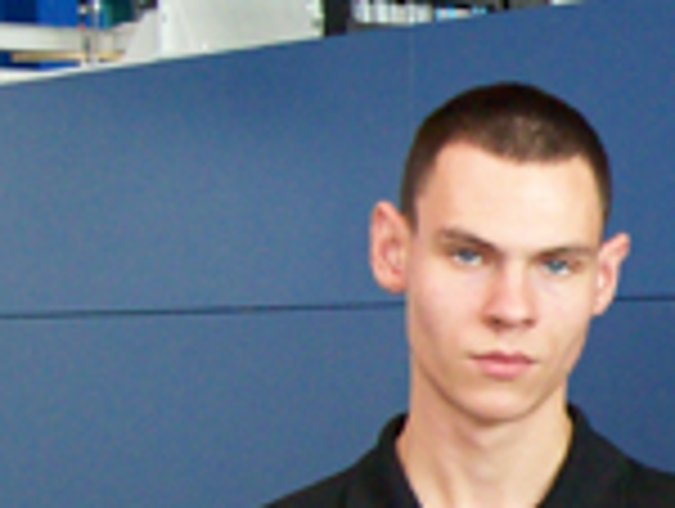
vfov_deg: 12.4
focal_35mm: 120
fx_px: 2344
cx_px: 1080
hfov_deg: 14.9
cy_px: 366
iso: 200
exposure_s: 1/64
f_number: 2.7
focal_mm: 6
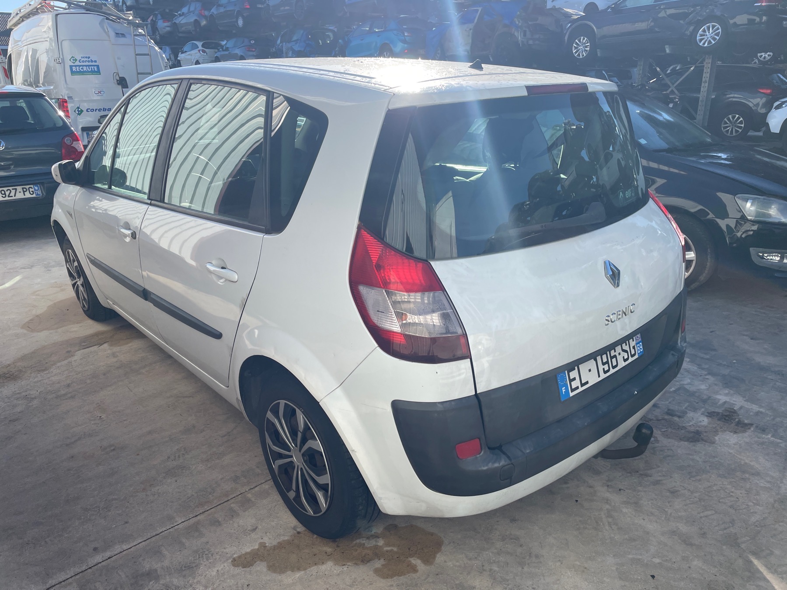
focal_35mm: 26
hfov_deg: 67.3
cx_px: 394
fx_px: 591
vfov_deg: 53.1
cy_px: 295
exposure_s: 1/2020
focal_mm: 4.2
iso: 32
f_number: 1.6
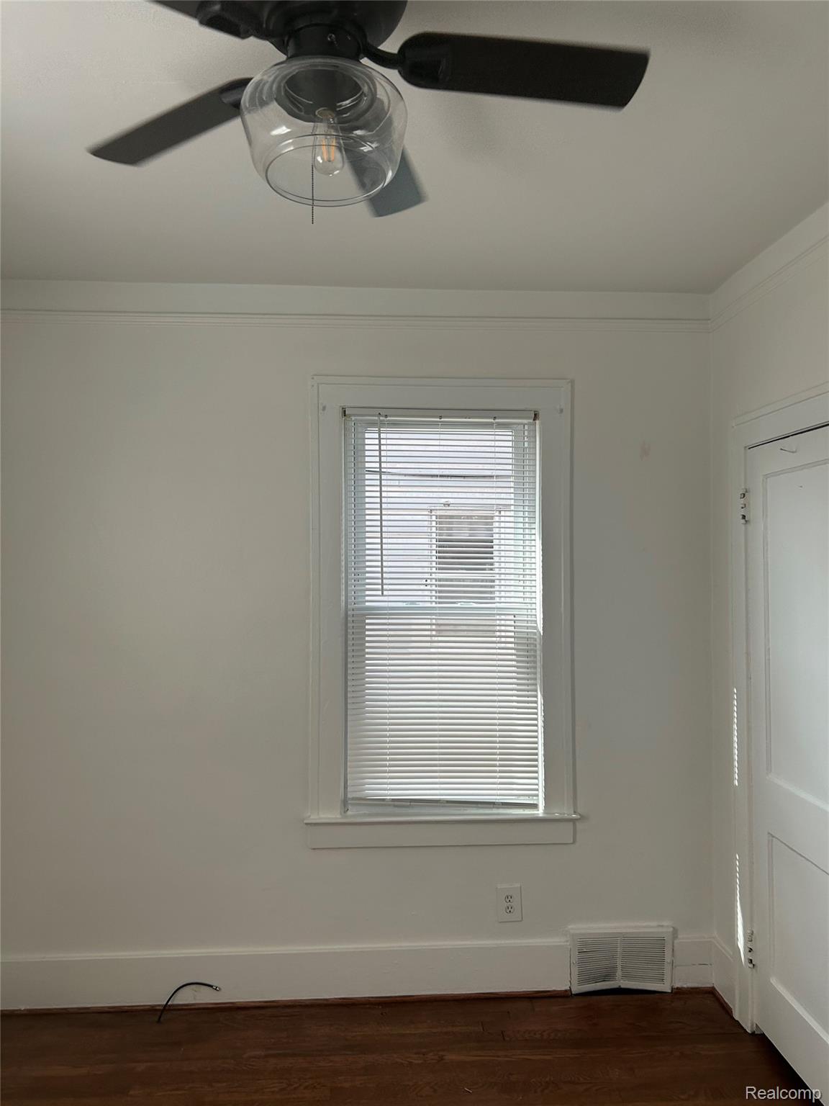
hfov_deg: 53.1
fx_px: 830
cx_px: 414
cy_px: 553
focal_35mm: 26
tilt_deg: +2.7
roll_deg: +0.4
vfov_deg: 67.3
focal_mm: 5.7
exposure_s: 1/344
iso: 50
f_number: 1.5
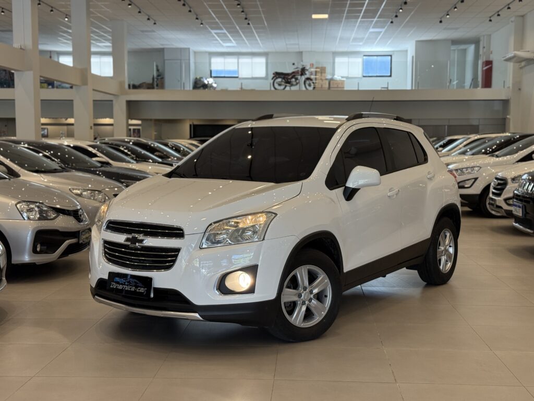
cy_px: 200
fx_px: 740
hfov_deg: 39.7
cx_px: 267
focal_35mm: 48
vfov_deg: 30.3
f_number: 1.78
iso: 125
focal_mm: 6.76
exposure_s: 1/120
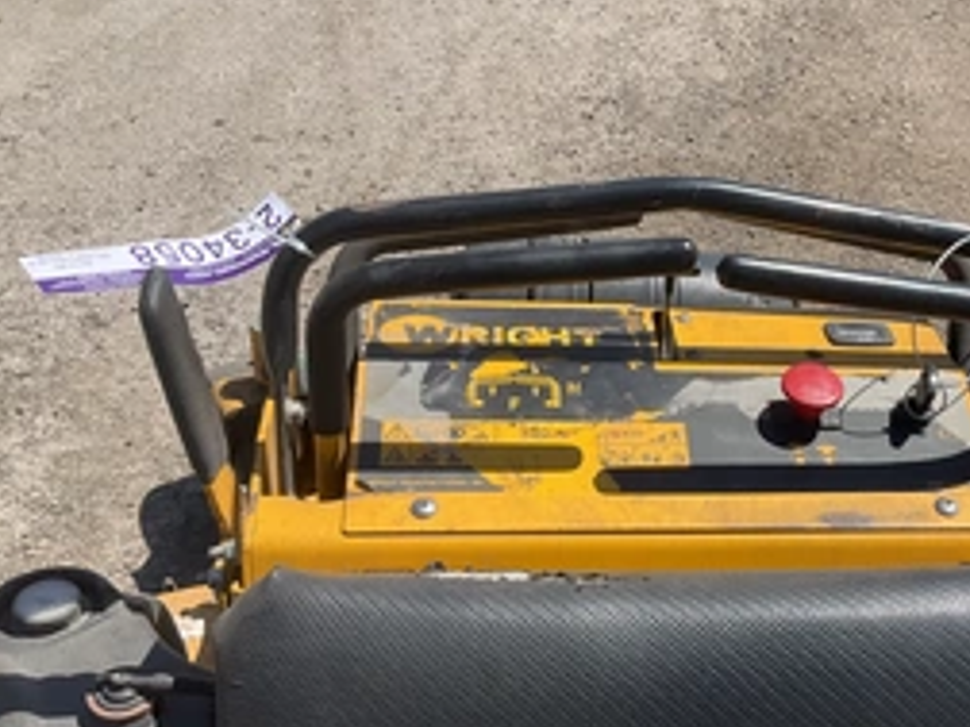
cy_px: 446
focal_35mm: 46
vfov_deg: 31.4
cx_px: 697
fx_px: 1289
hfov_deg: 40.4
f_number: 1.8
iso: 25
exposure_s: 1/1534
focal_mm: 3
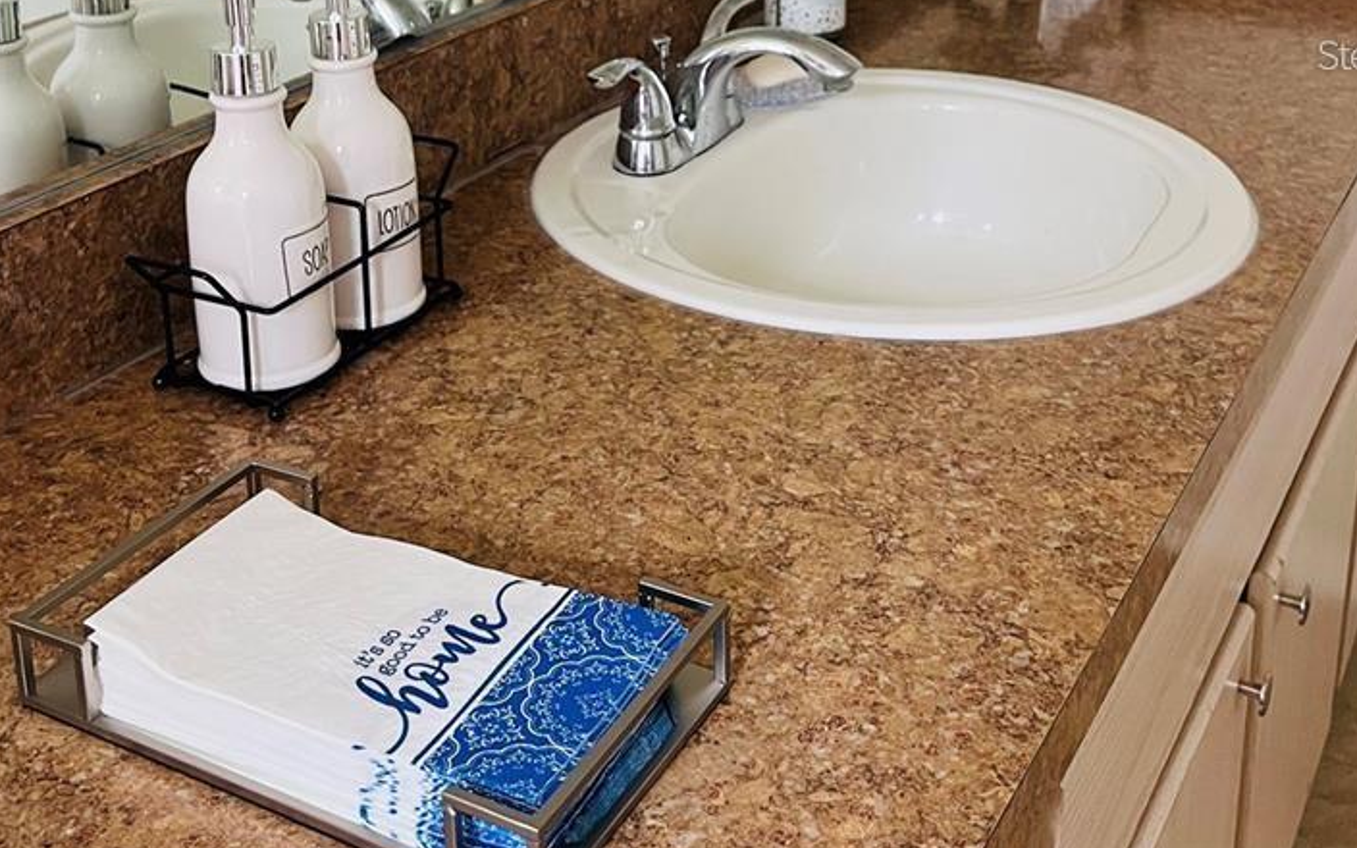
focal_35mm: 47
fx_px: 1738
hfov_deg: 42.6
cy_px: 54
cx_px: 632
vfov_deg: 26.3
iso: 125
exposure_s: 1/60
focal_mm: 5.7
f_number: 1.5
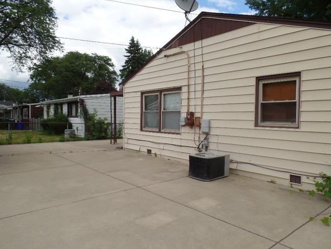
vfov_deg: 56.8
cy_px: 123
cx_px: 160
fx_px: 230
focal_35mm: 24
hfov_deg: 71.6
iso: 80
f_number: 3.5
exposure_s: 1/750
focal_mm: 4.1
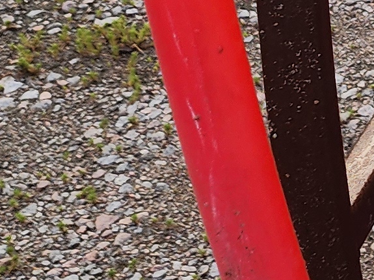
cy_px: -276
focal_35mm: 160
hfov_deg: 9.8
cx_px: 1073
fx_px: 1728
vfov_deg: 8.8
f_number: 1.8
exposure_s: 1/180
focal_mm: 6.4
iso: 32
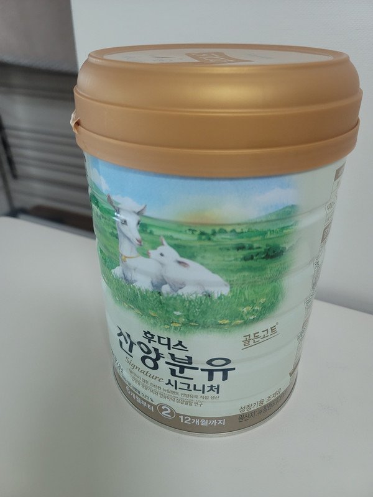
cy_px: 248
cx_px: 186
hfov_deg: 54.9
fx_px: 359
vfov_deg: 69.4
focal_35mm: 25
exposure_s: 1/120
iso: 250
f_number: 1.8
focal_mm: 7
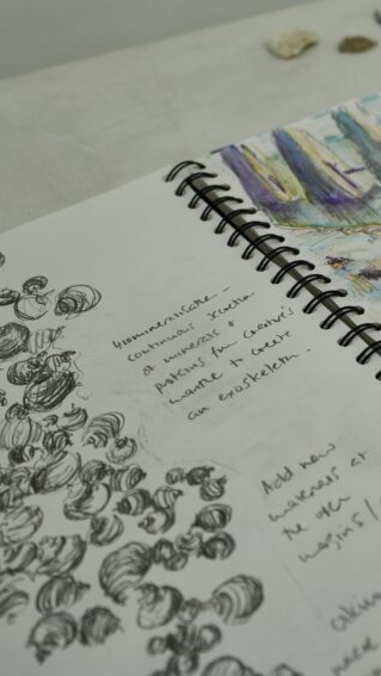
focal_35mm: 53
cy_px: 290
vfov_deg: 39.1
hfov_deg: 21.8
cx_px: 383
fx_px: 952
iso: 100
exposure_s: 1/80
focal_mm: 28
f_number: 4
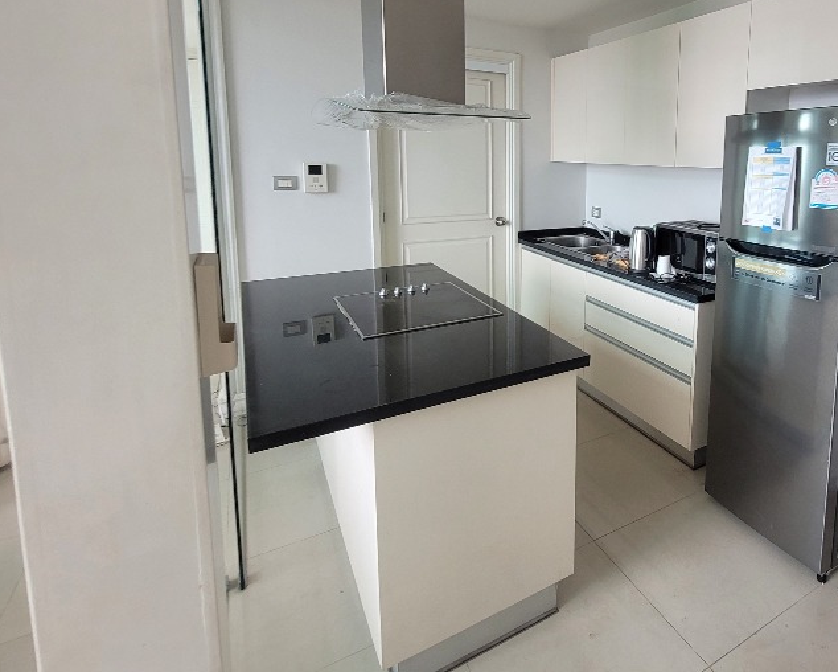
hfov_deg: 77.2
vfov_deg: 66.4
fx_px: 496
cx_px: 572
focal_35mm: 20
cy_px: 226
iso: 64
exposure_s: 1/50
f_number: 2.2
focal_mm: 1.74
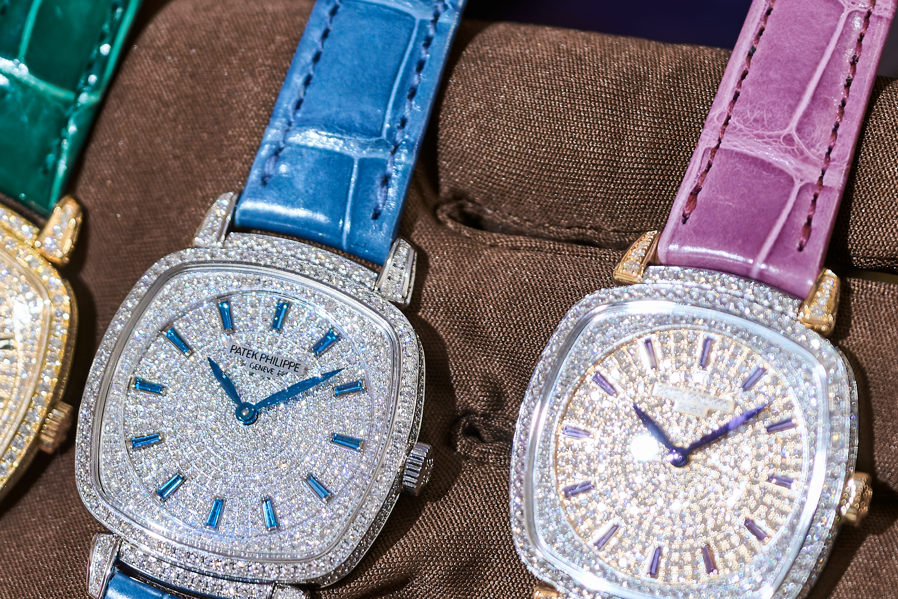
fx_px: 6410
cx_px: 391
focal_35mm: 257
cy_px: 411
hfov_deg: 8.0
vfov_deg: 5.3
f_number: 4
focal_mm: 99
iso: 4000
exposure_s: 1/160
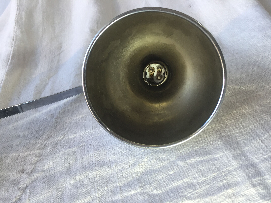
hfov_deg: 61.7
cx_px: 136
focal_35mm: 29
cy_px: 102
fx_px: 227
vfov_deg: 48.2
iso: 50
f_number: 2.2
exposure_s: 1/120
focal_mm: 4.15
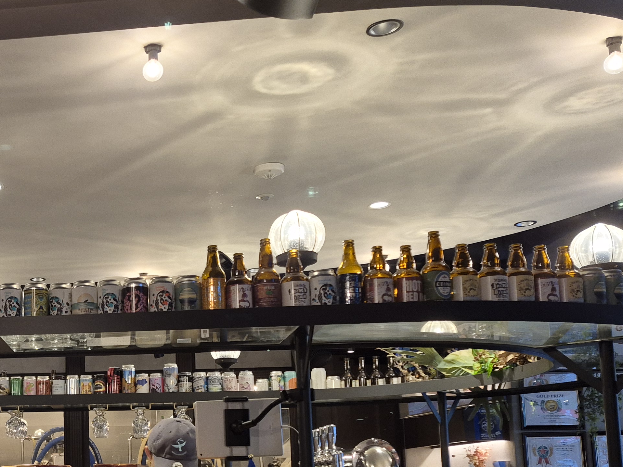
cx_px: 5
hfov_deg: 35.9
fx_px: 864
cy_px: 387
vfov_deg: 29.4
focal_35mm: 48
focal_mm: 5.4
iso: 125
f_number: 1.8
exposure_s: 1/100
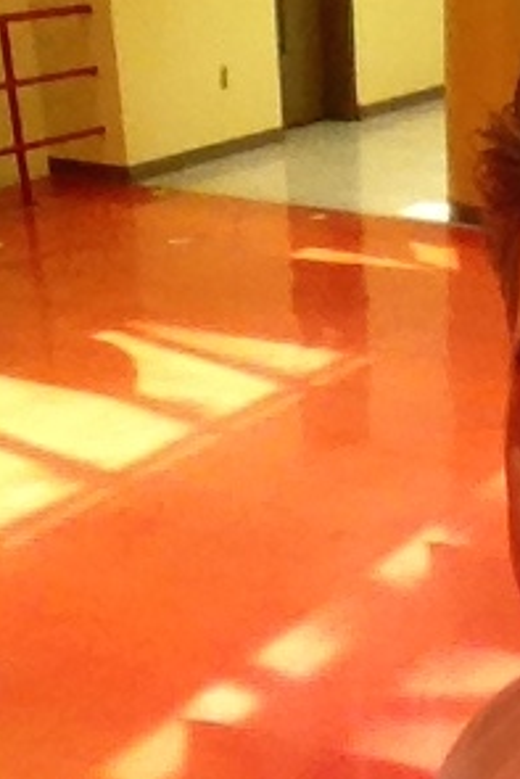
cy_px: 755
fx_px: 1710
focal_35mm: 79
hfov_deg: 16.6
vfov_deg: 24.6
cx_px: 626
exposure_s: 1/370
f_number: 2.4
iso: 125
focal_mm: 1.85
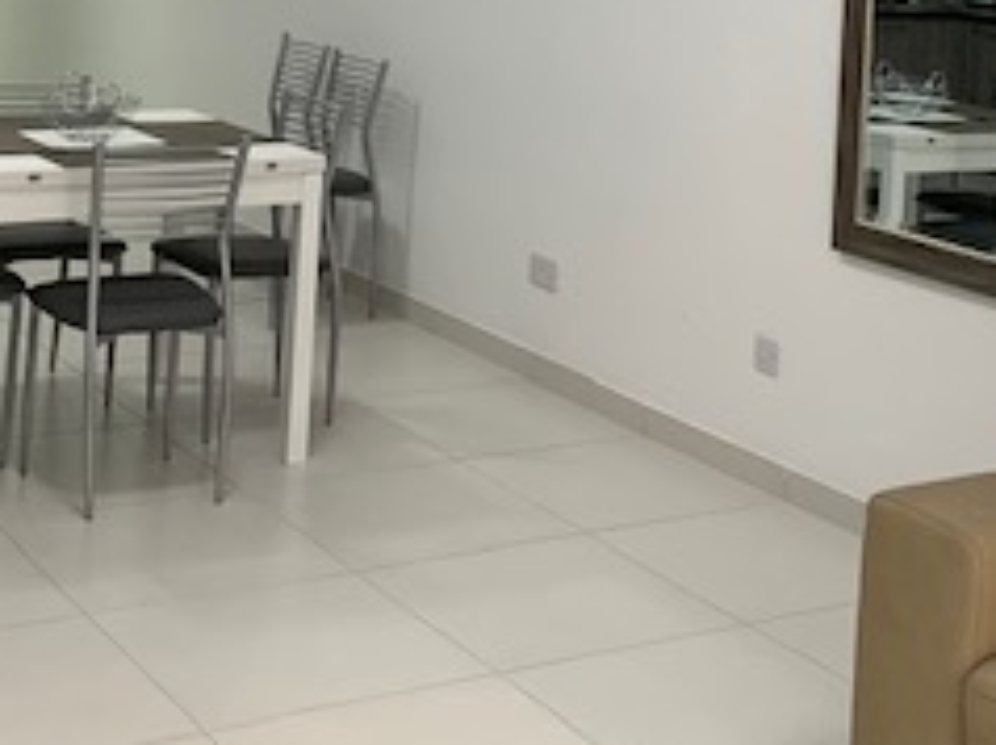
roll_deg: -3.8
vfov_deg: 19.8
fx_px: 2012
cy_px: -130
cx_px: 582
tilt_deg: -0.6
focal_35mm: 70
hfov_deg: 27.8
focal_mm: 4.25
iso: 50
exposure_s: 1/50
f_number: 1.8
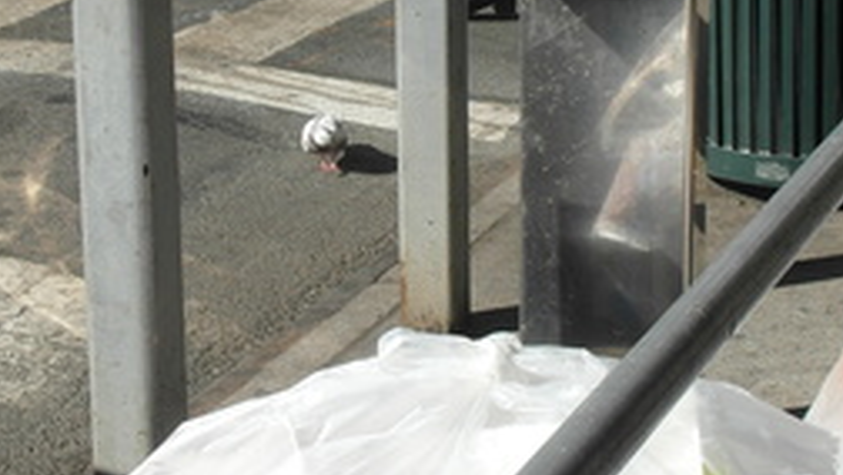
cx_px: 443
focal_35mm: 108
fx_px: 2415
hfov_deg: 19.8
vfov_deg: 11.2
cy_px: 84
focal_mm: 7.5
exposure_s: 1/750
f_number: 4
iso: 100
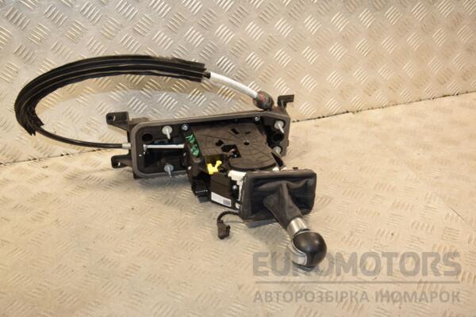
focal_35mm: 45
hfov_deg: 43.6
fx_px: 595
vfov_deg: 29.9
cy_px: 158
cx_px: 238
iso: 800
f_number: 5.6
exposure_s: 1/200
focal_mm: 30
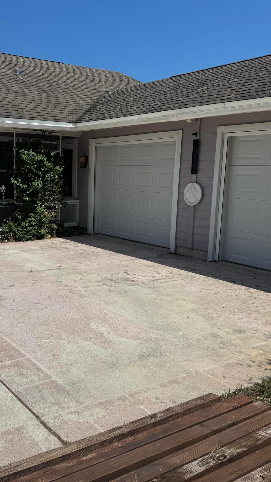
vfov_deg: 56.6
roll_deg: -1.0
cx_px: 70
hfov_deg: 33.1
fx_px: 447
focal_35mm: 35
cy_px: 241
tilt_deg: -8.5
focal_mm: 6.76
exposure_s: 1/10417
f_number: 1.78
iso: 80
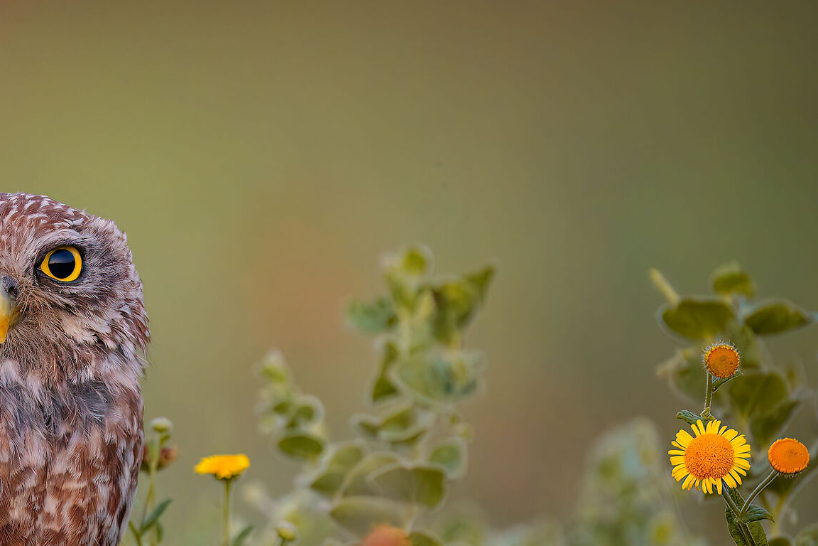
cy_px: 363
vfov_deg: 1.1
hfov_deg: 1.6
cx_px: 25
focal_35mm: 1250
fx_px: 28401
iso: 2000
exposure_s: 1/50
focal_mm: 600
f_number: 6.3
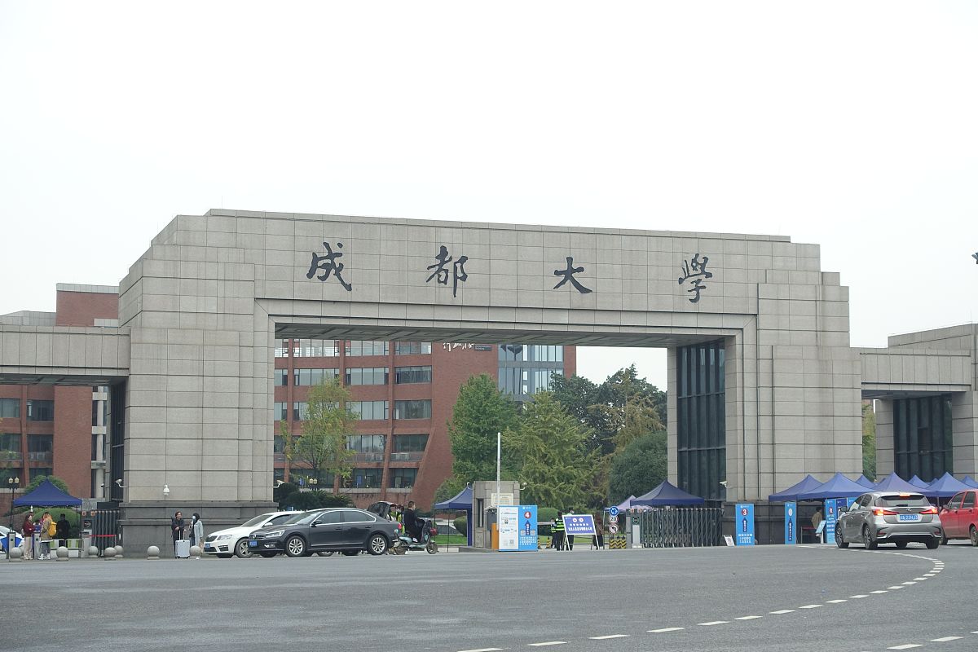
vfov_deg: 19.5
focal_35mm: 70
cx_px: 489
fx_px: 1902
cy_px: 326
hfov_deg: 28.8
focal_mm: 25.7
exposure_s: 1/250
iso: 250
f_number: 3.5
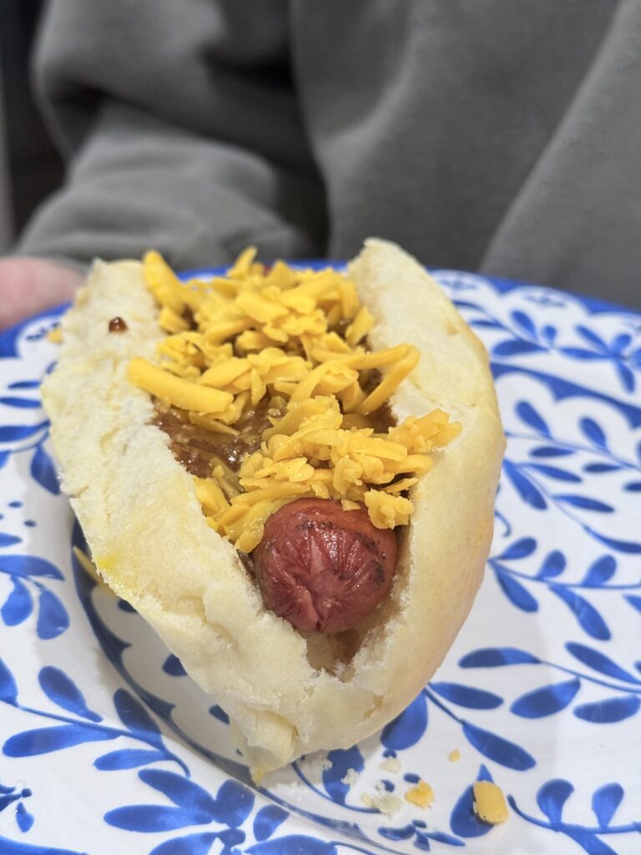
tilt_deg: -34.3
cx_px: 320
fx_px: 1185
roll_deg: -5.5
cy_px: 428
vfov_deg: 39.7
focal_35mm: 48
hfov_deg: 30.3
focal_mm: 6.76
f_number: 1.78
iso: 100
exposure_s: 1/60
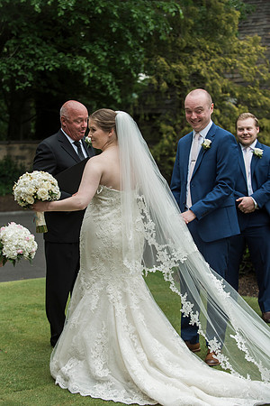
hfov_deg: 18.2
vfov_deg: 27.0
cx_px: 135
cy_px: 203
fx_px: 844
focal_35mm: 75
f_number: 4
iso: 800
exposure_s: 1/1250
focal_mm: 75
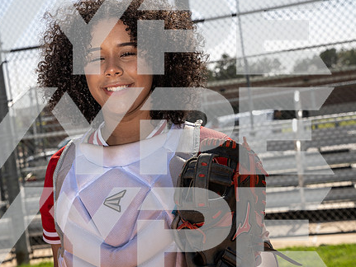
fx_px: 772
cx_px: 124
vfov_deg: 19.7
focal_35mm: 75
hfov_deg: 25.9
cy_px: 131
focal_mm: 58
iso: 100
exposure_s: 1/250
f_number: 7.1
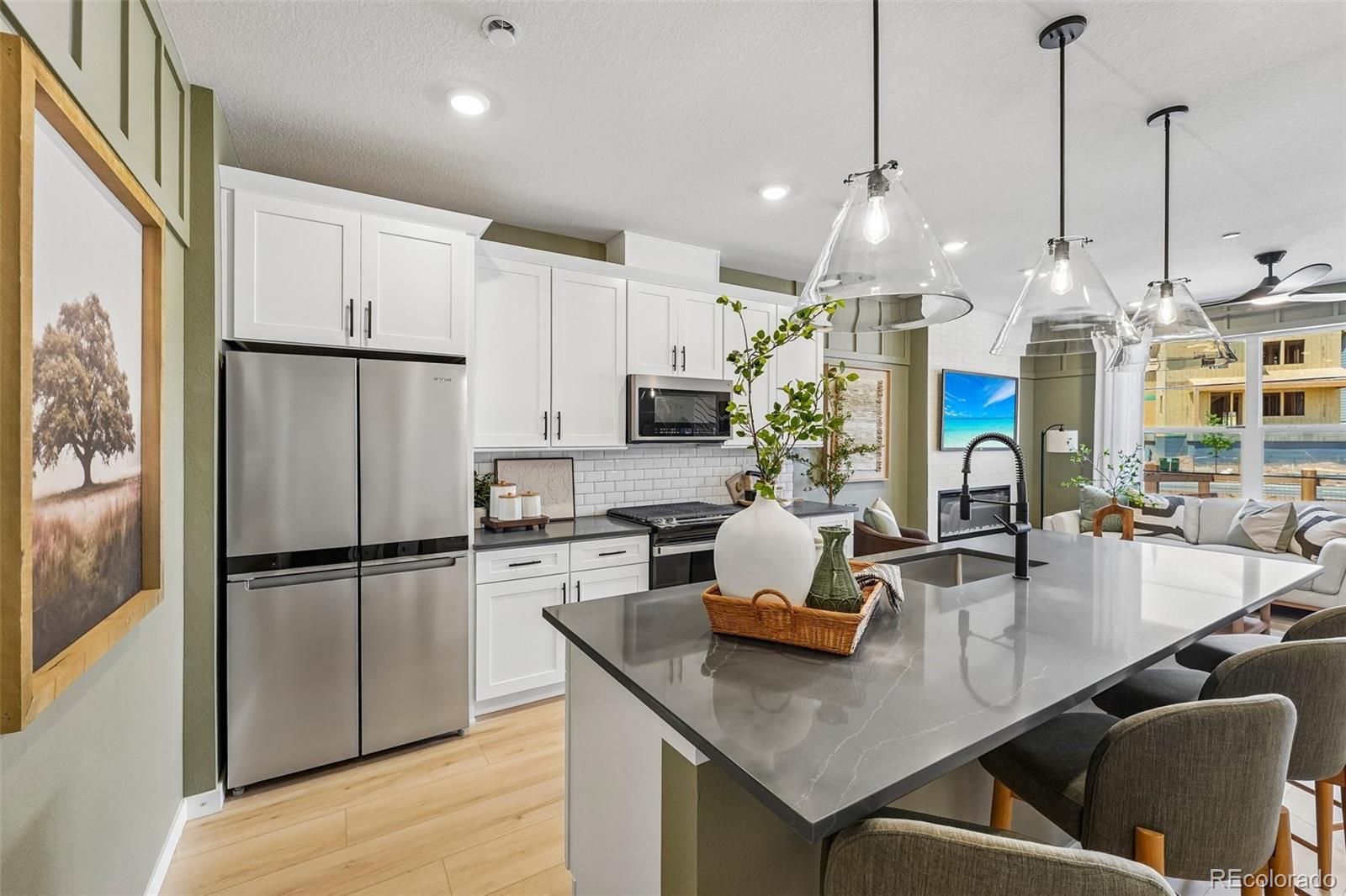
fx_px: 546
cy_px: 448
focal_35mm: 15
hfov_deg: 101.9
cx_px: 673
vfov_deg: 78.8
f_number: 8
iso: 400
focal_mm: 14.6
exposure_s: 1/15
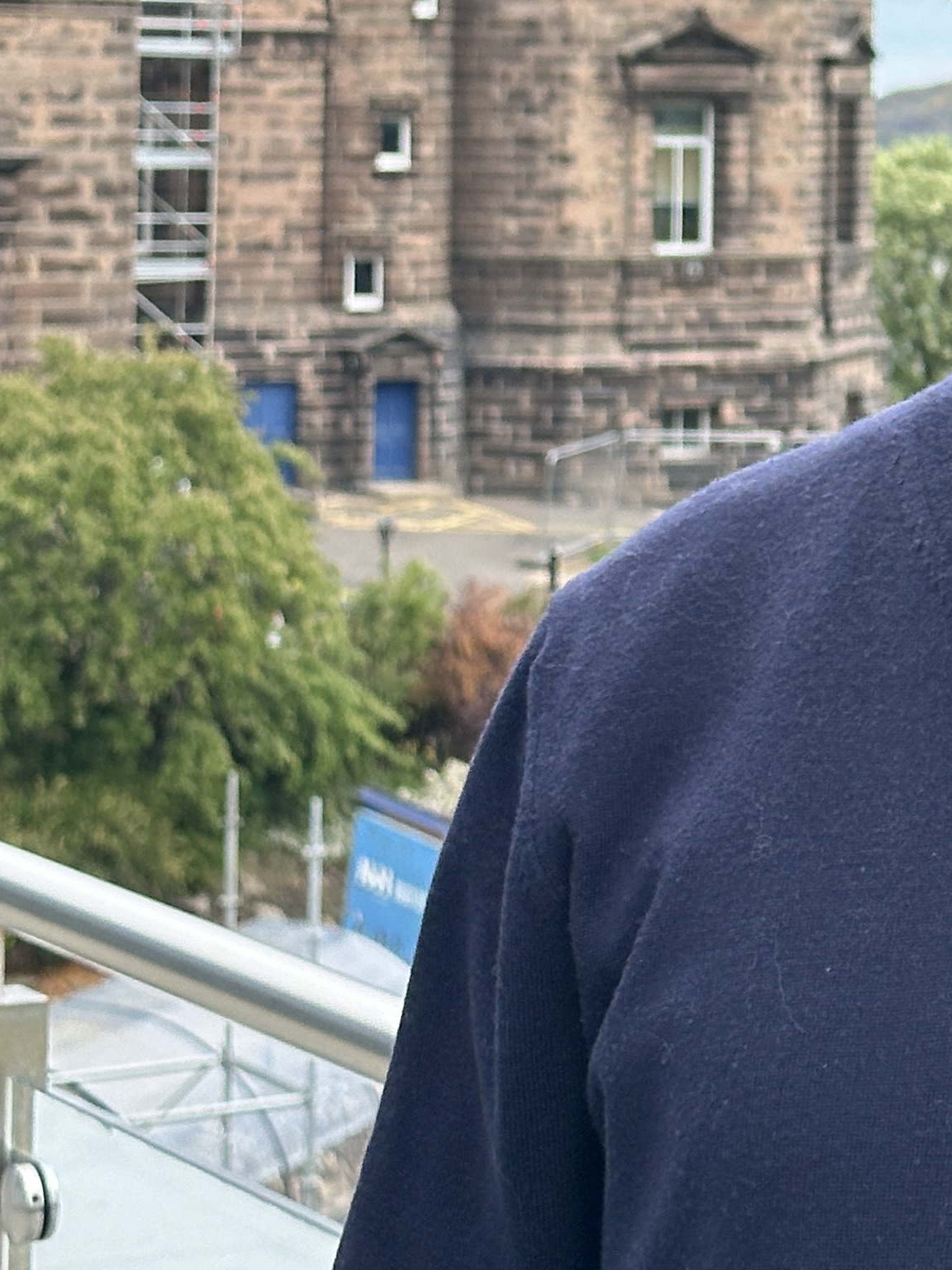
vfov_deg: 15.3
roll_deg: -3.6
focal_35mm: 127
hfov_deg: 11.4
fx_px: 4657
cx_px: 1190
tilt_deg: +1.6
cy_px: 62
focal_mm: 6.86
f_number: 1.78
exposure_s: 1/2203
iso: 64
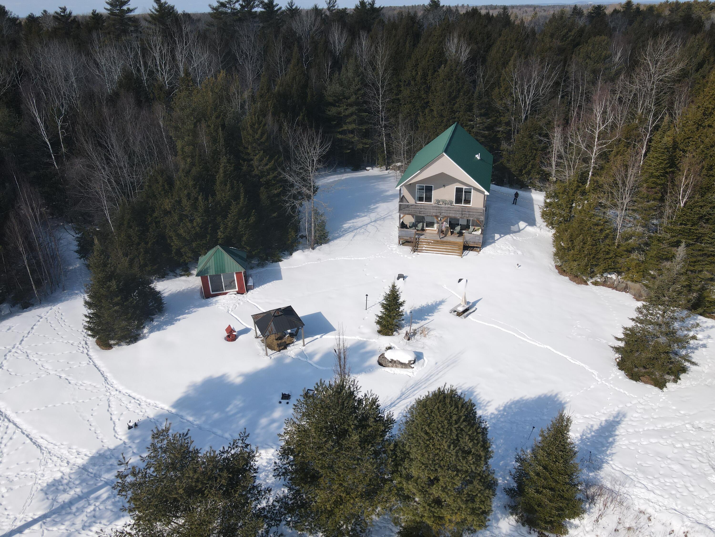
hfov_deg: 71.6
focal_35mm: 24
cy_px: 268
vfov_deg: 56.8
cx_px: 358
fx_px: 496
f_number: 2.8
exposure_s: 1/1250
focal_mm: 4.5
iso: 100
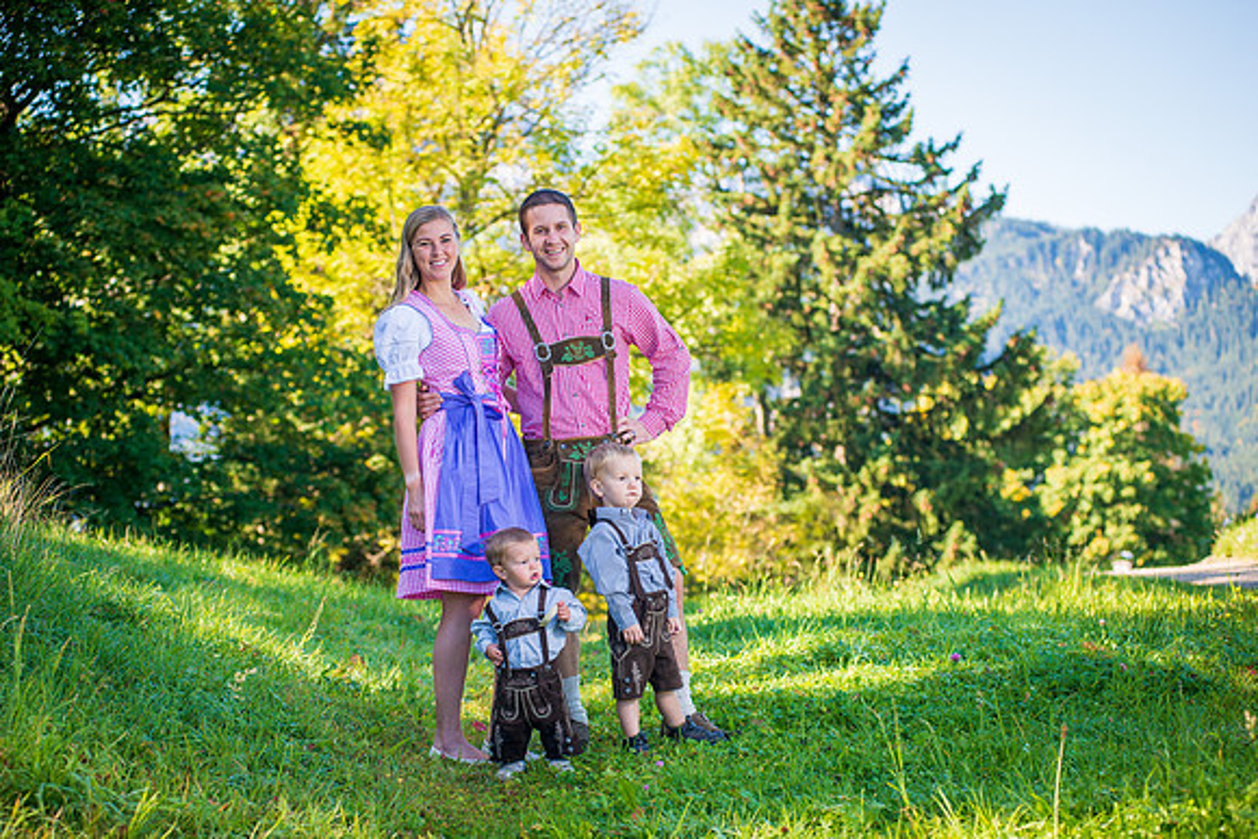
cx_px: 629
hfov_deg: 25.4
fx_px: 2796
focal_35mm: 80
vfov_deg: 17.1
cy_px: 420
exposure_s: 1/250
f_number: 4
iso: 100
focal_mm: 80
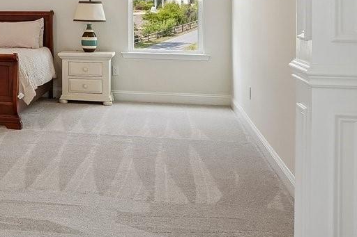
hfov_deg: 28.0
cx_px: -56
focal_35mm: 64
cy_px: 9
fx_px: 634
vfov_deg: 20.6
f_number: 8
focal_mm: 16
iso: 400
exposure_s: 1/30
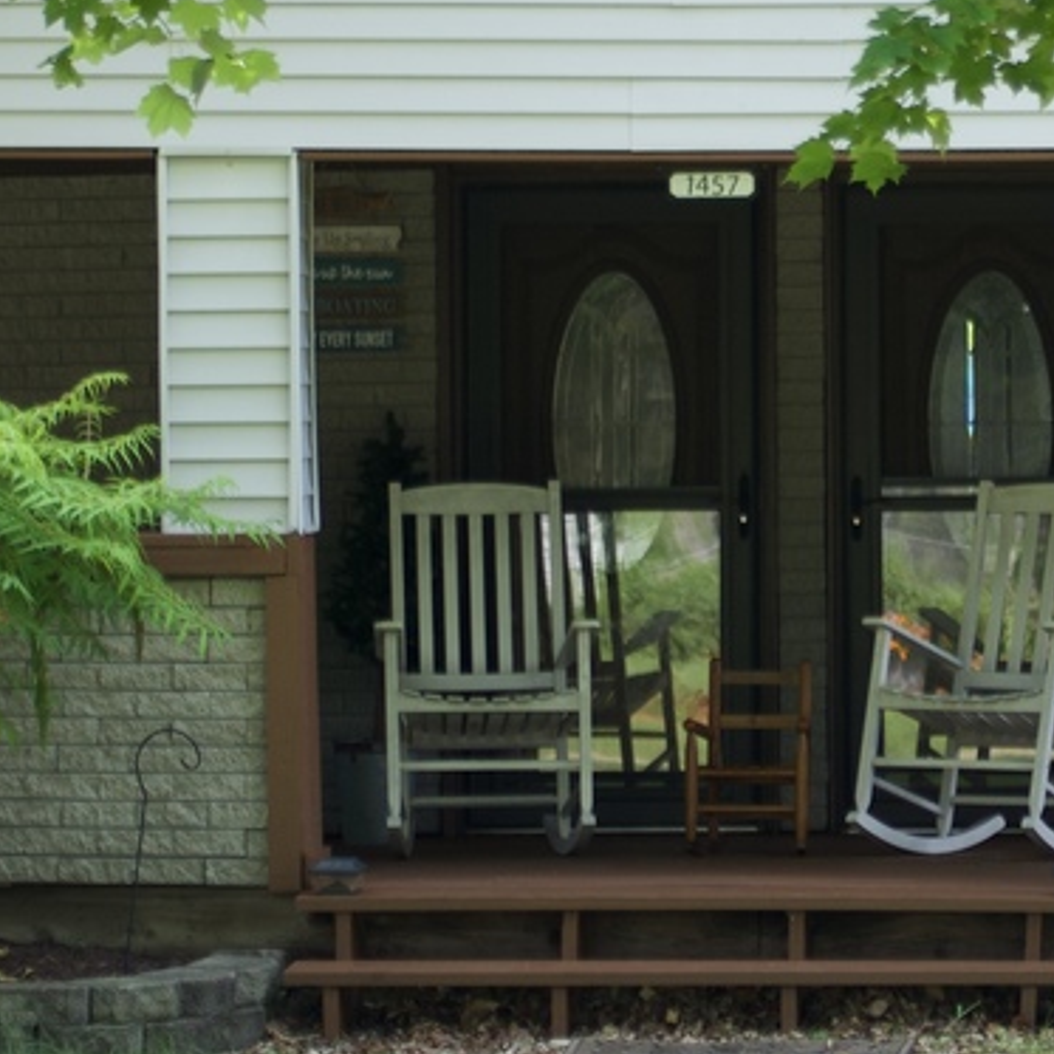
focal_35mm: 194
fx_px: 6678
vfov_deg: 9.0
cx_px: 1218
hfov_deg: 8.9
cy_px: 379
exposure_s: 1/1000
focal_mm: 35
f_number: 1.4
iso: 100
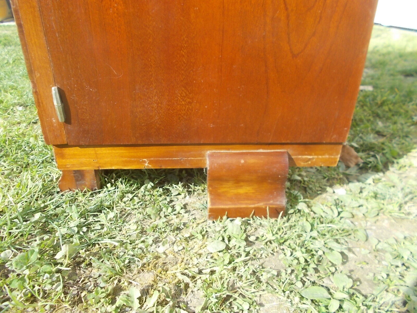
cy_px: 156
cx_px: 208
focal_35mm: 26
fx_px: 313
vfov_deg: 53.1
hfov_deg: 67.3
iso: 80
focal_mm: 4.6
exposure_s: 1/200
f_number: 3.2
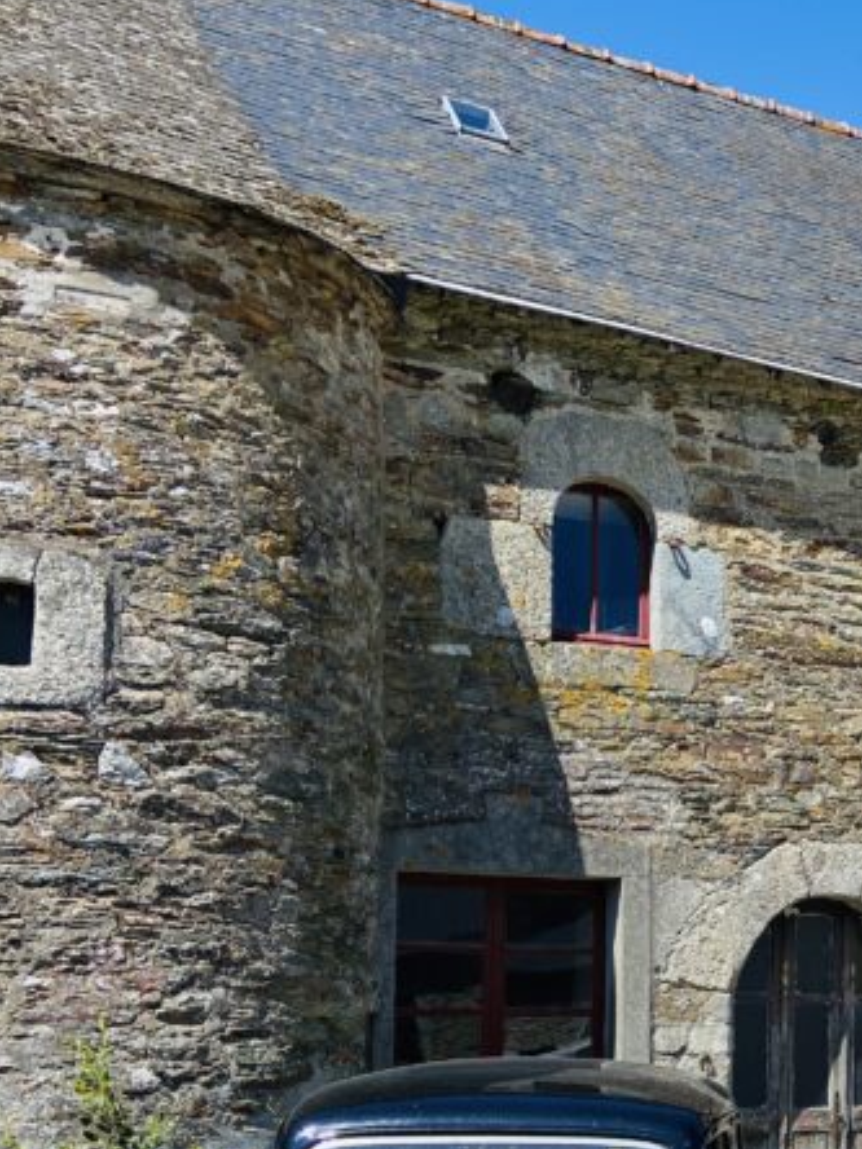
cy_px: 857
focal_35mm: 60
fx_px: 1992
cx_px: 986
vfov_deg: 31.6
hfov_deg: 22.8
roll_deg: +0.0
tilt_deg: +5.4
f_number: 1.8
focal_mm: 4.25
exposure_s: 1/2183
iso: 32
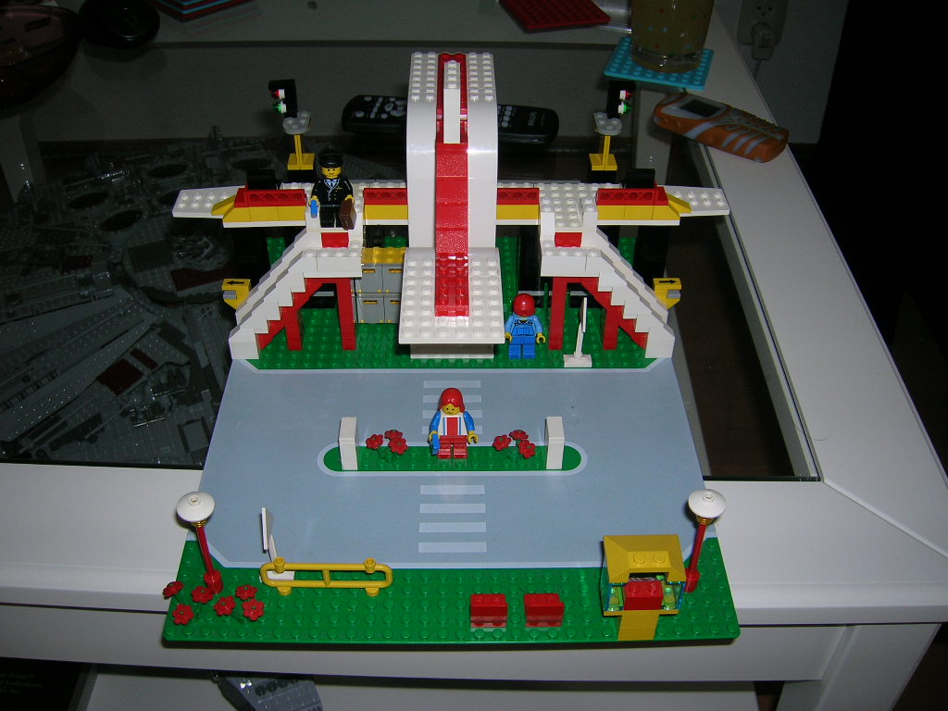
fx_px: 931
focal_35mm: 34
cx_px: 474
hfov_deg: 54.0
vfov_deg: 41.8
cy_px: 356
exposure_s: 1/60.1
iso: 50
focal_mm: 5.7
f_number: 2.9
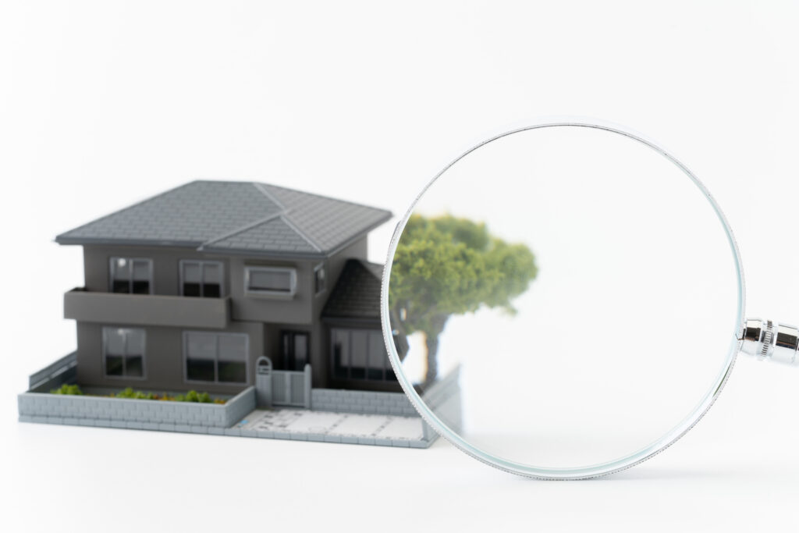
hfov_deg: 22.6
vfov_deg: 15.2
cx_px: 400
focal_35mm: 90
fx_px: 1998
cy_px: 266
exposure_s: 1/125
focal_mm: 90
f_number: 11
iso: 100
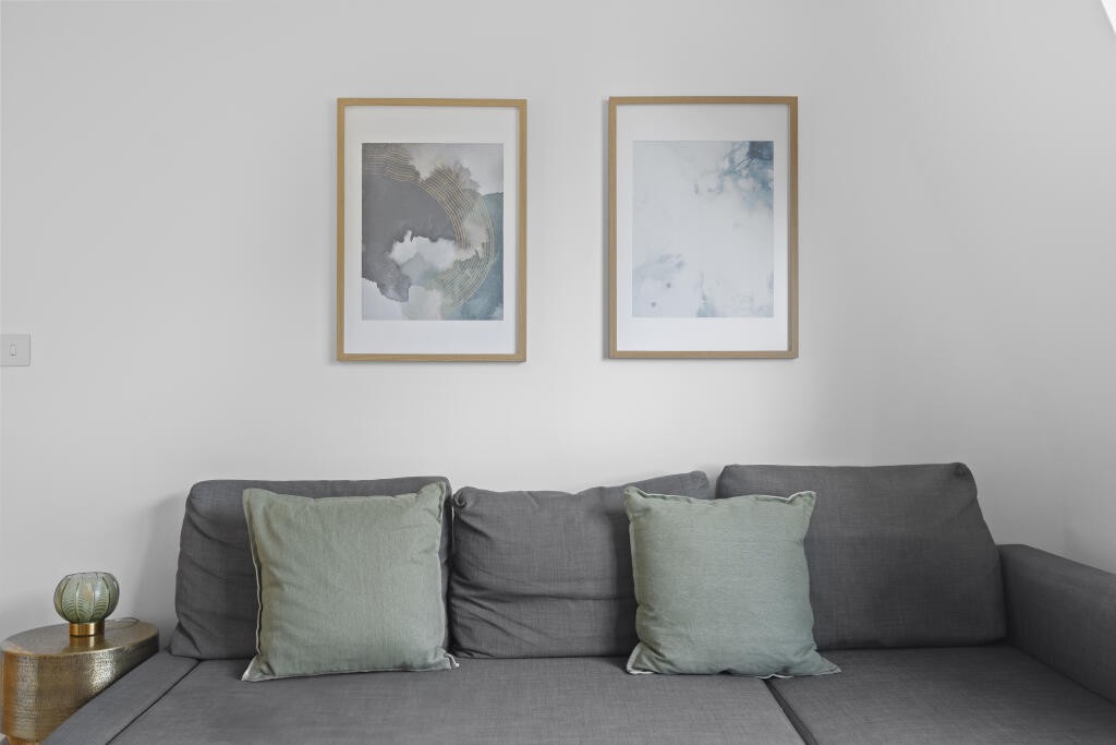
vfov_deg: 41.1
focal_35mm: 32
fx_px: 992
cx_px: 558
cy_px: 372
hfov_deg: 58.7
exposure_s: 1/1.67
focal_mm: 32
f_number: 7.1
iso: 400
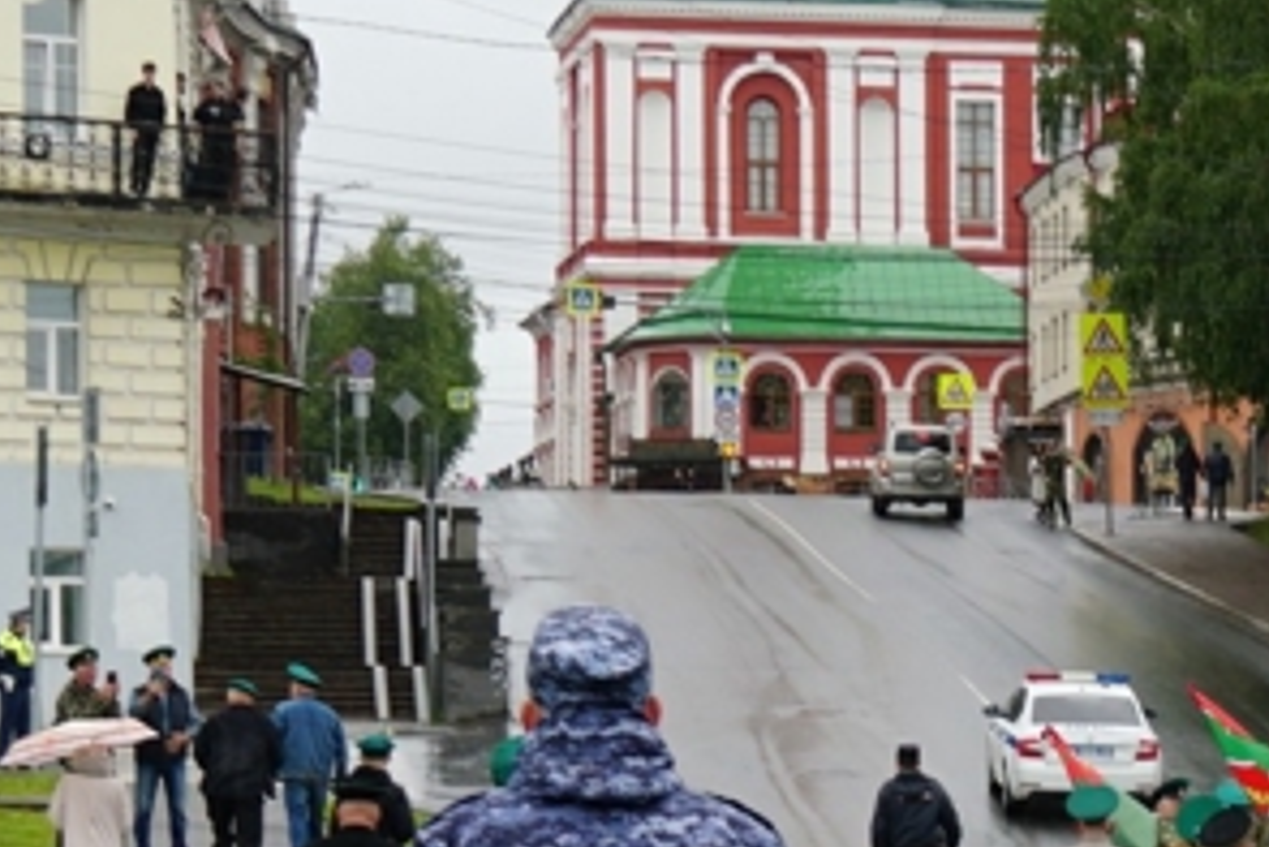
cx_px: 1467
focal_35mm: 99
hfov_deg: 19.5
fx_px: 3491
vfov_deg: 13.6
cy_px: 847
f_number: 5
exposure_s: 1/200
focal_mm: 26
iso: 100
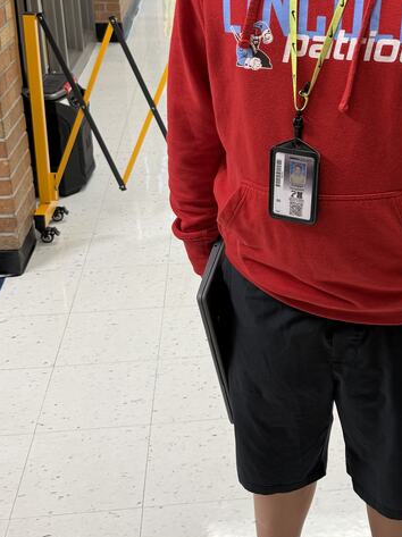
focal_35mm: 52
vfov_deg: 36.4
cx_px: 345
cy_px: 173
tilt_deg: -21.8
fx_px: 806
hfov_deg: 27.2
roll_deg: -3.0
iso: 125
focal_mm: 6.76
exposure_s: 1/60
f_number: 1.78
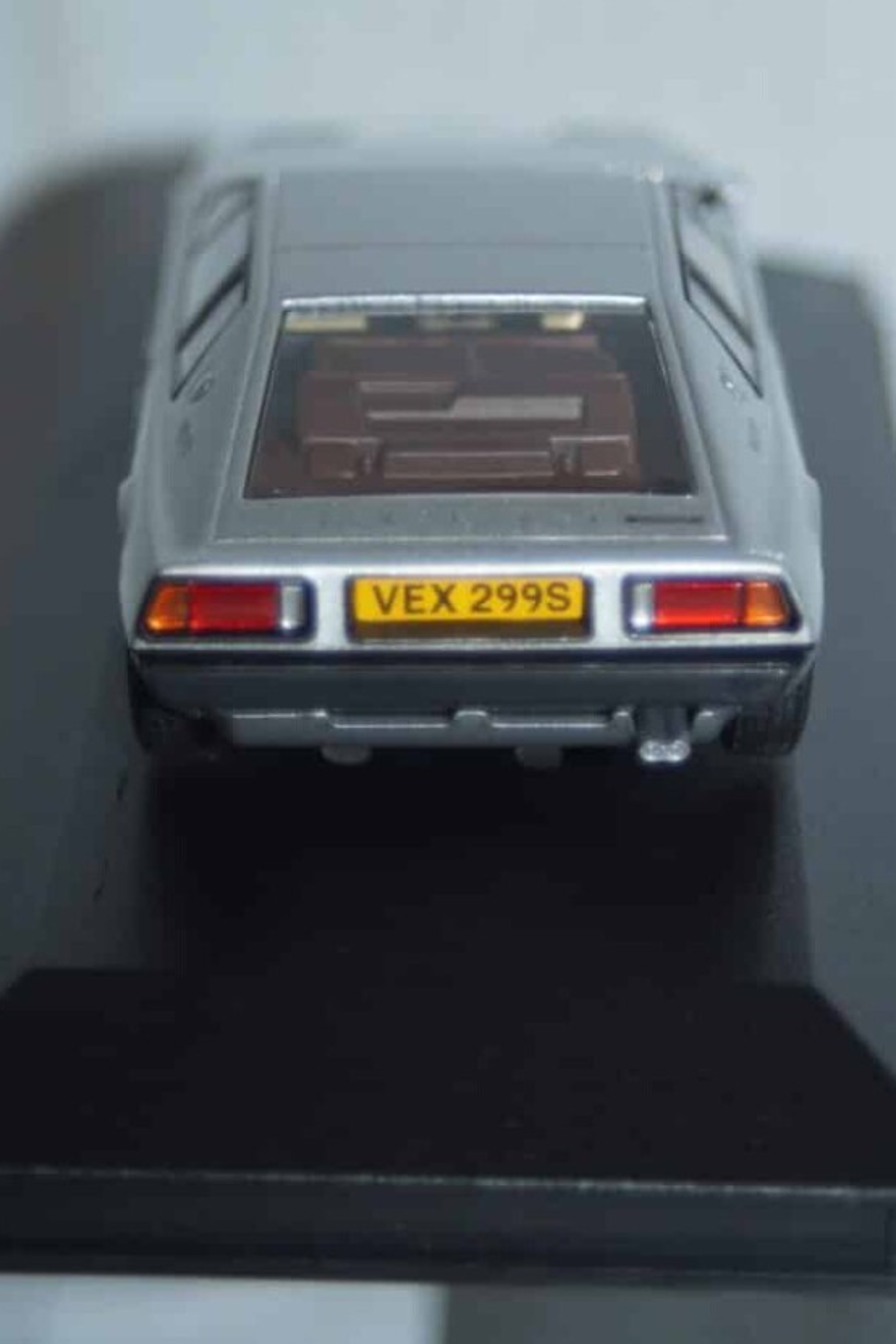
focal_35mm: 130
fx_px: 4853
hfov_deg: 10.5
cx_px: 427
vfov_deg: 15.8
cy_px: 632
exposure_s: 1/60
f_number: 5.6
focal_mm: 80
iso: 200
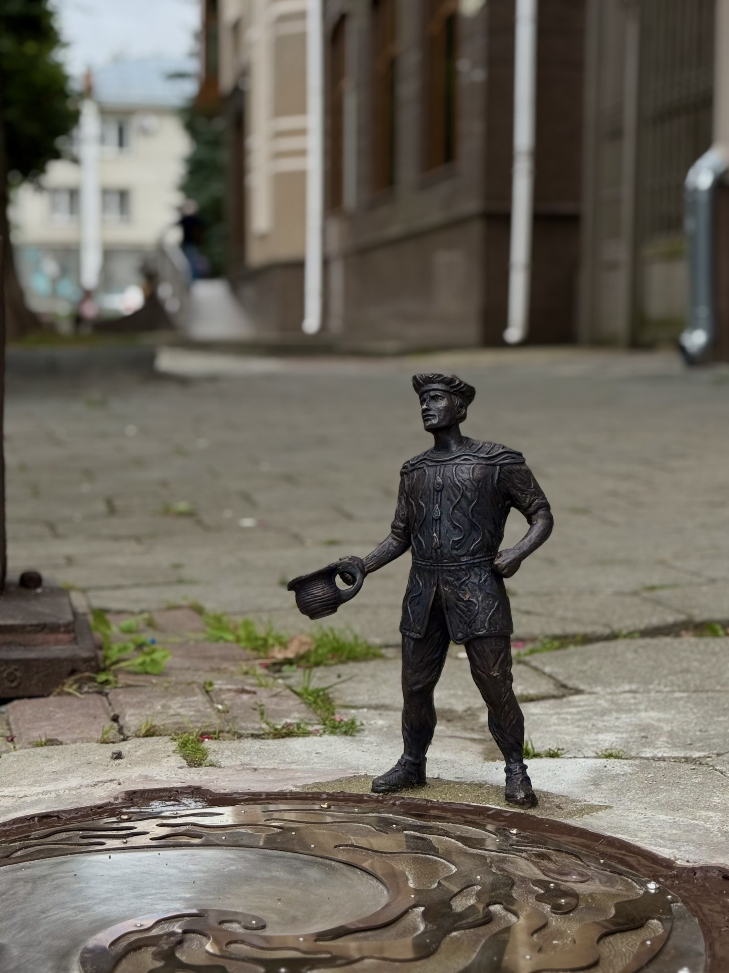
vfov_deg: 34.9
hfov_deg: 26.5
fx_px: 1545
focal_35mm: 55
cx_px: 320
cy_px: 515
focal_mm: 6.76
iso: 64
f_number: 1.78
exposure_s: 1/1980
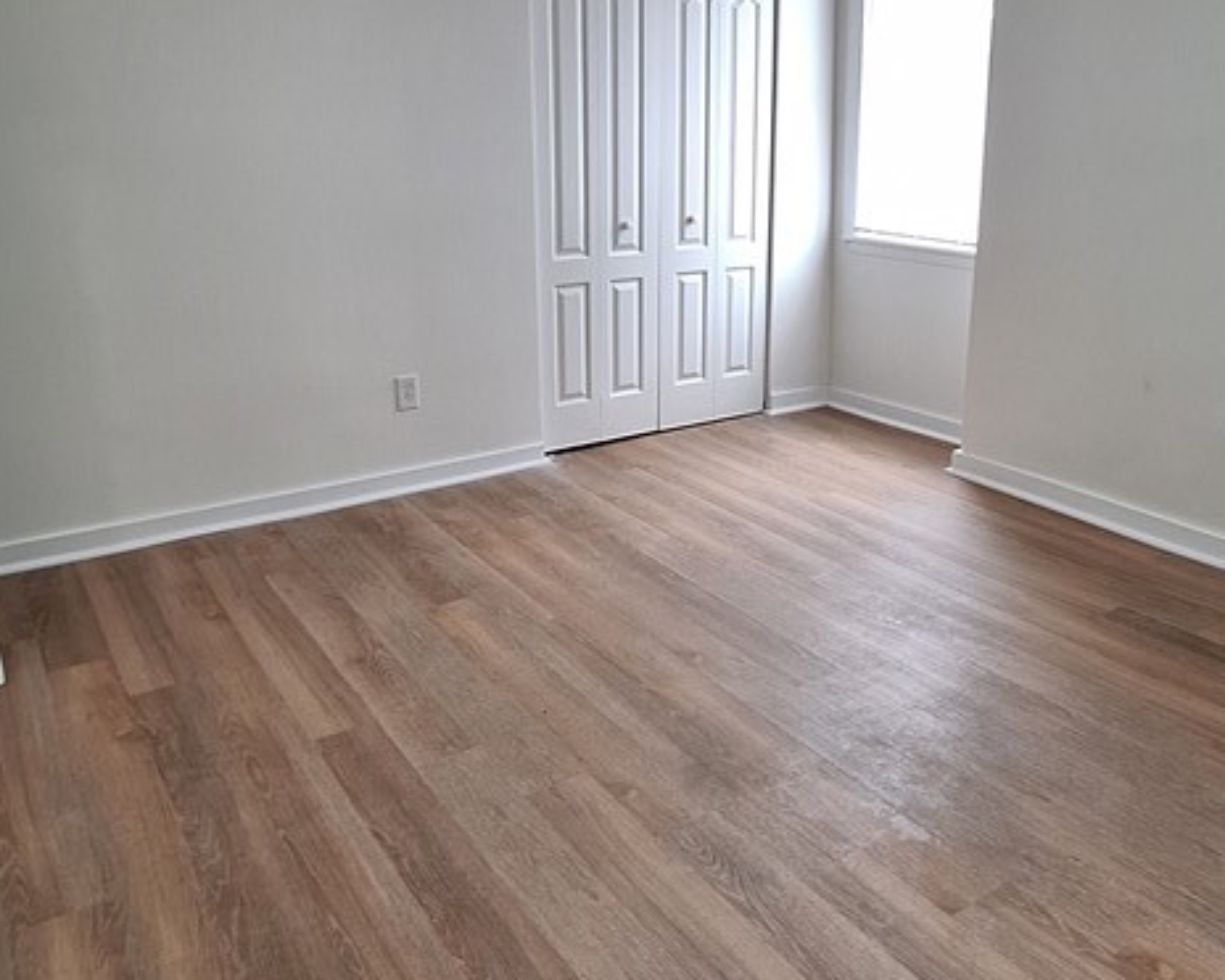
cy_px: 399
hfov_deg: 61.9
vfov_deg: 51.2
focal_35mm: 28
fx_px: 1015
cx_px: 702
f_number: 2.2
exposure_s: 1/40
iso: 100
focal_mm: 1.74
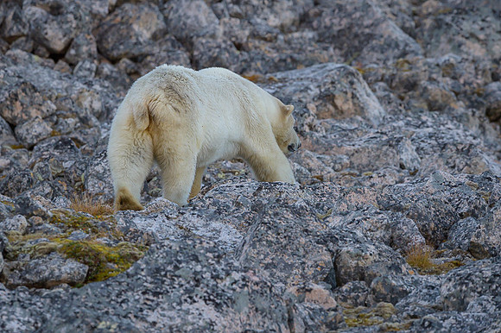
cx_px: 188
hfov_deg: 3.3
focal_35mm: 625
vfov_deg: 2.2
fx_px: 8698
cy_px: 125
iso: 2000
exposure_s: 1/1600
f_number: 7.1
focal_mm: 500
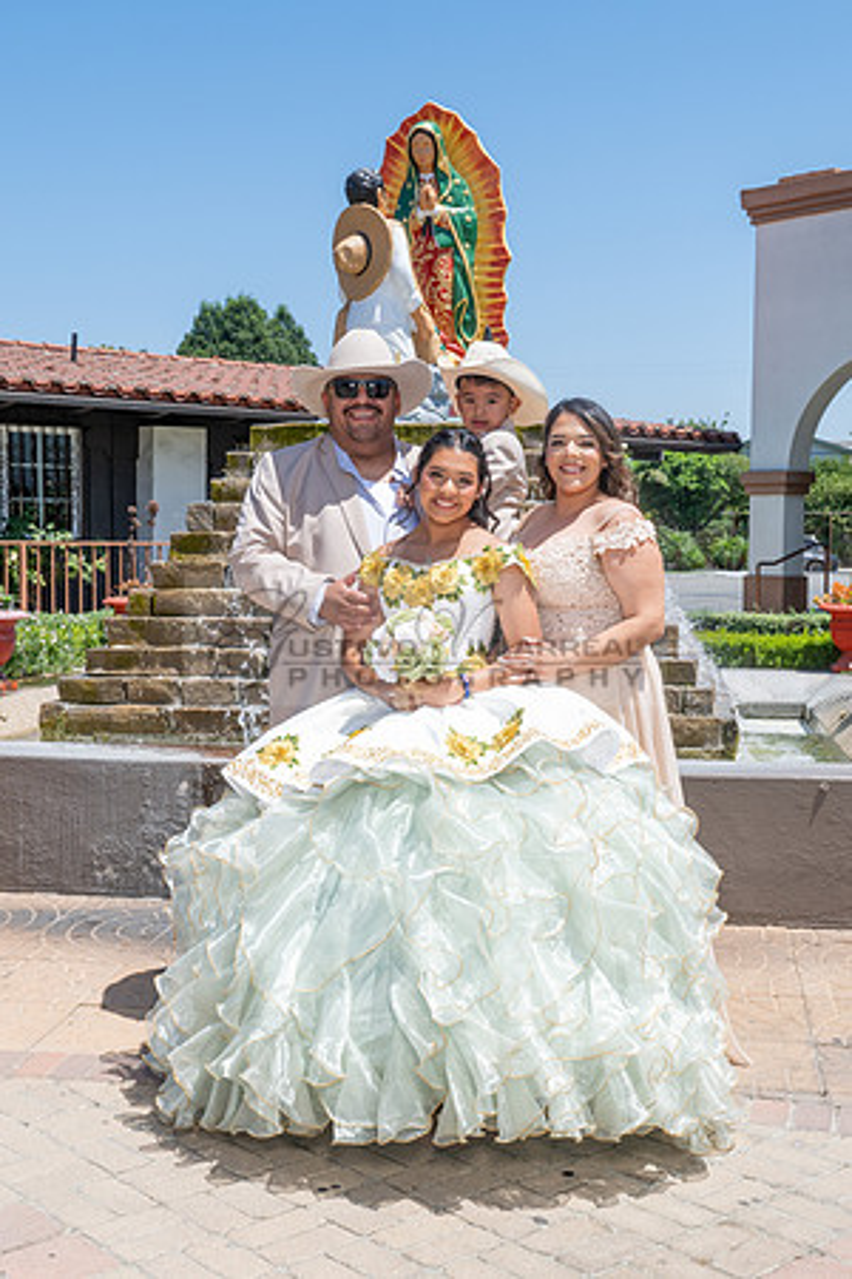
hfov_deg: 28.1
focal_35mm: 48
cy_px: 670
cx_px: 388
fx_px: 1699
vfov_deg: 41.2
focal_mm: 29
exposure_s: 1/160
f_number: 14
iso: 200
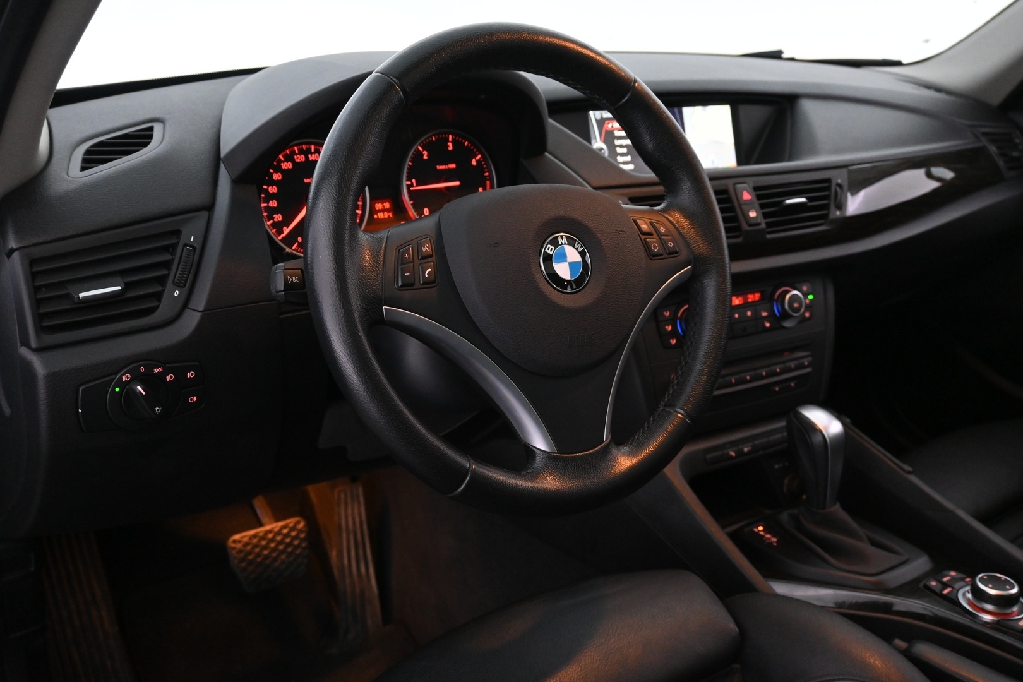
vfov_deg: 39.1
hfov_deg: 56.1
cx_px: 512
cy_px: 341
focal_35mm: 34
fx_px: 959
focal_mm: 22.5
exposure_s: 1/40
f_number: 4
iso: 2500
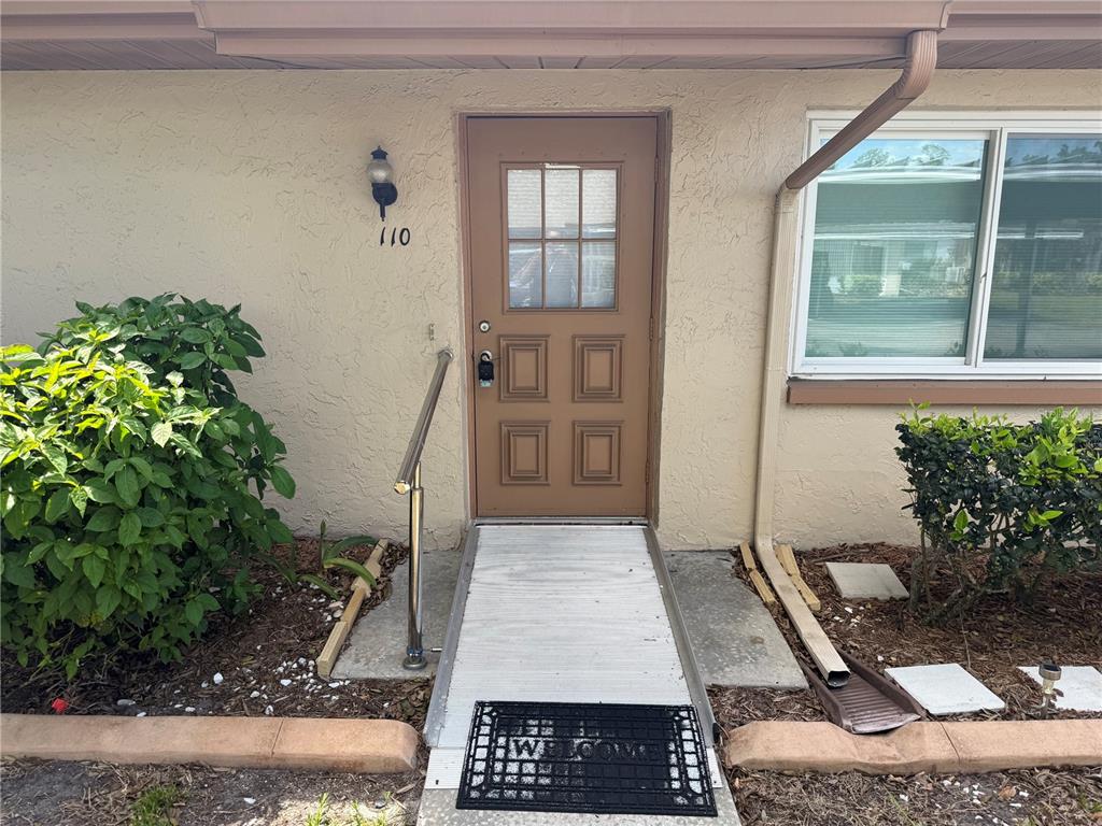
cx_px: 551
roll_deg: +0.6
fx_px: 764
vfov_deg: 56.8
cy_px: 413
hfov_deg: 71.6
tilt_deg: -11.0
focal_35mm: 24
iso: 80
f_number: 1.78
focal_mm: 6.76
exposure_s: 1/831
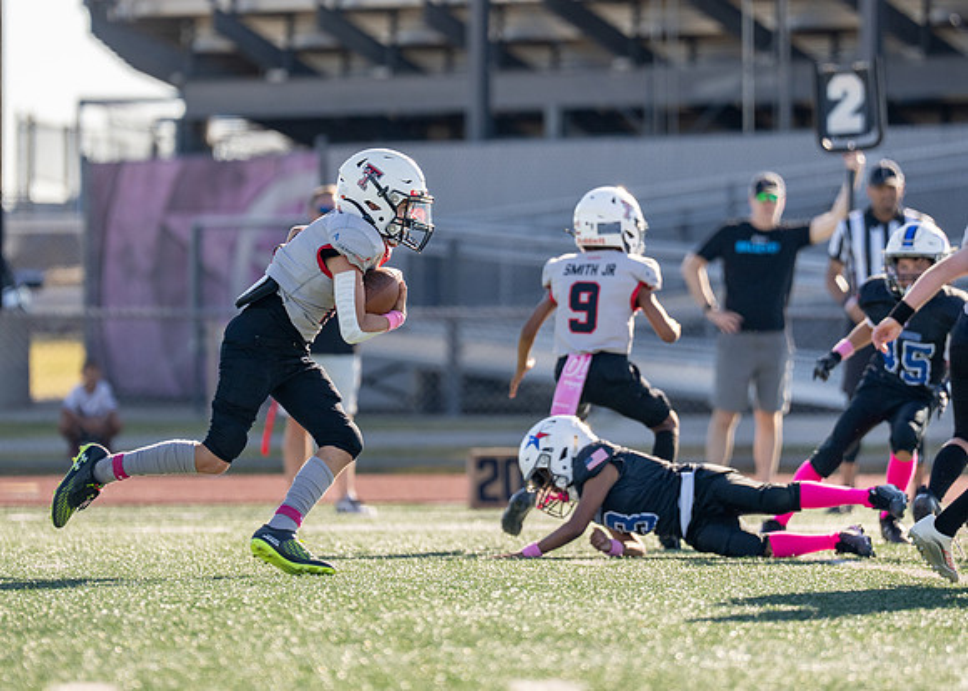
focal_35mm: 349
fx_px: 9600
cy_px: 272
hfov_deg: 5.8
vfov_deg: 4.1
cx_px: 422
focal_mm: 200
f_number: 2.8
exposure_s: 1/2500
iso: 160
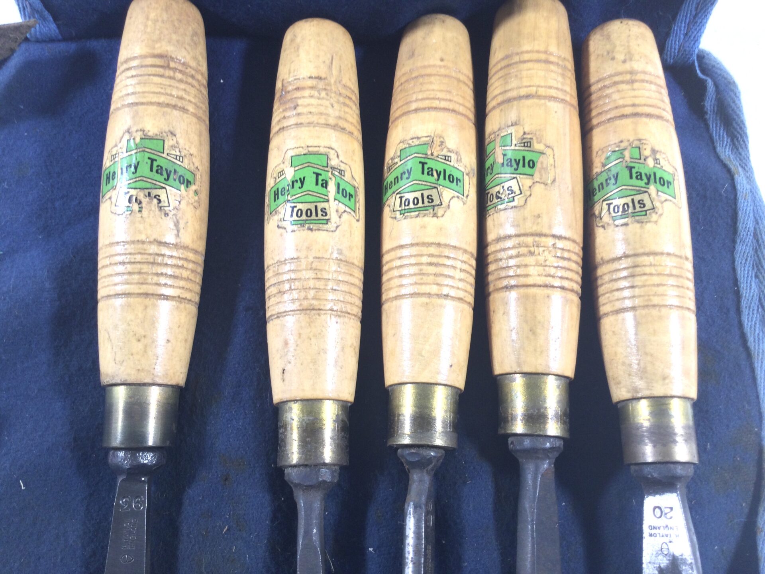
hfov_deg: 58.4
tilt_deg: -73.6
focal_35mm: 31
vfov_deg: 45.4
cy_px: 287
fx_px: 685
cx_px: 382
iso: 40
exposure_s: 1/33
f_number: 2.4
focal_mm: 3.3
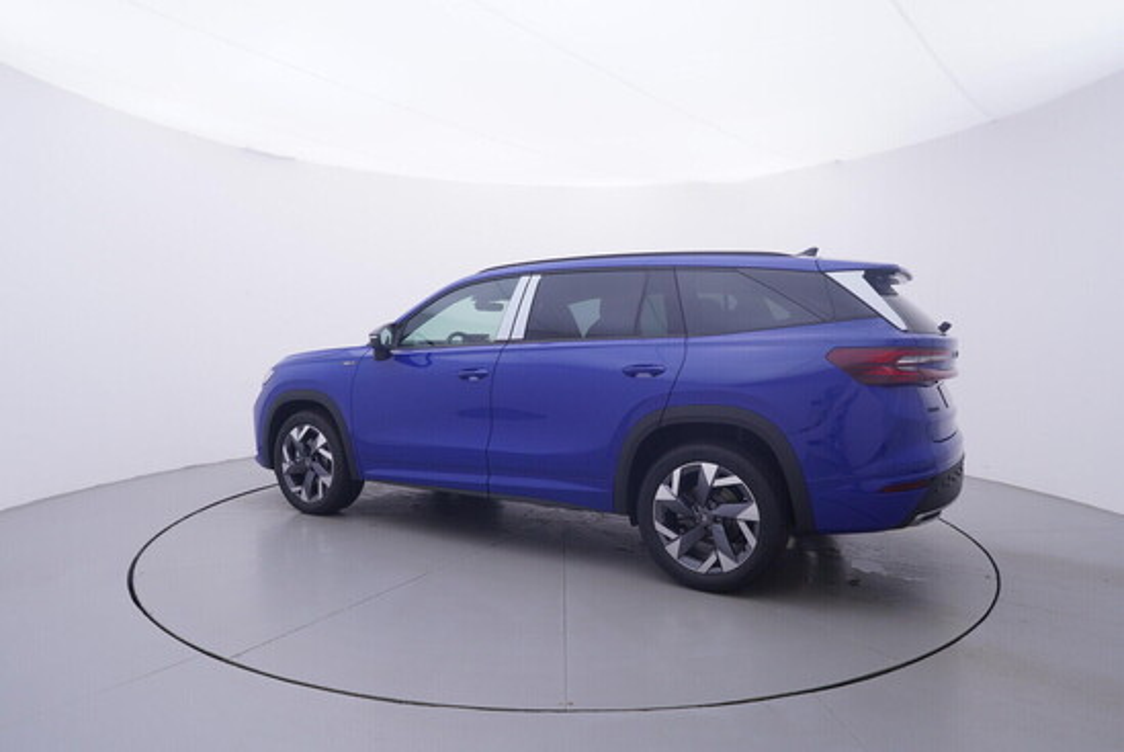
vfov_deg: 56.2
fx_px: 703
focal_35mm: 22
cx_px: 562
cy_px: 376
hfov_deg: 77.3
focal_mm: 15
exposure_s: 1/80
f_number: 5
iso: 200
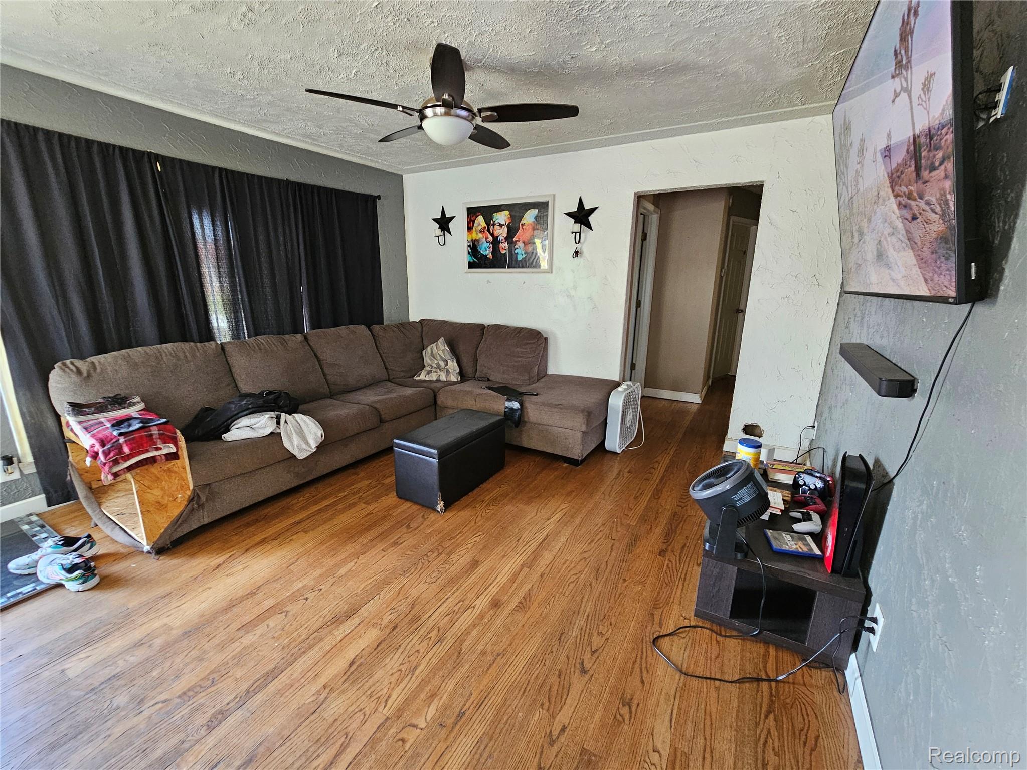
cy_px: 385
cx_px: 514
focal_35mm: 13
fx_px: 386
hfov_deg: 106.2
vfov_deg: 89.9
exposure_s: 1/30
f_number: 2.2
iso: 400
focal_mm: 2.2
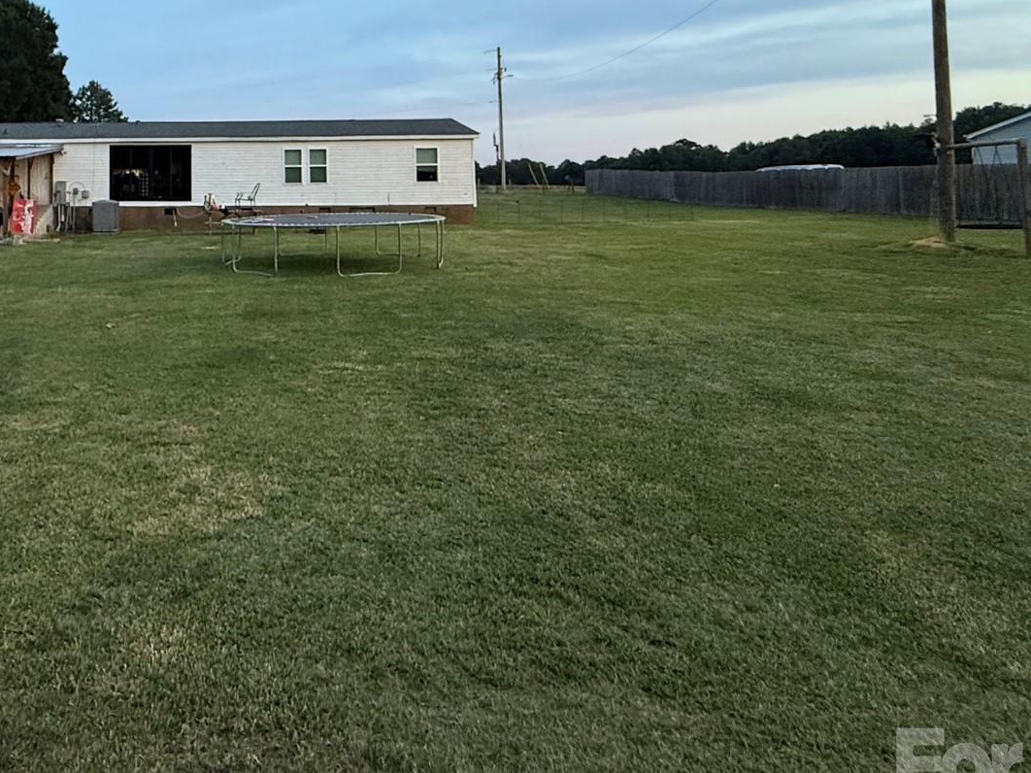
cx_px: 212
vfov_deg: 48.9
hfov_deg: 60.3
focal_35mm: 27
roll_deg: -0.1
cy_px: 173
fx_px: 804
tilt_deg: +2.4
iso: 320
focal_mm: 2.22
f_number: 2.2
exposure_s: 1/60
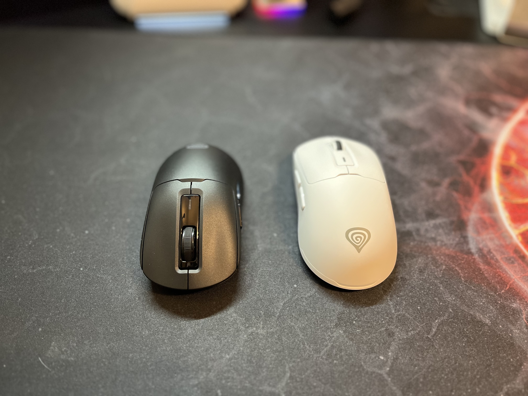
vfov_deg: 53.1
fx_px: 397
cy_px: 198
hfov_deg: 67.3
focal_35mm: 26
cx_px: 264
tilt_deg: -51.4
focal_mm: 5.1
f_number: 1.6
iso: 400
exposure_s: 1/60
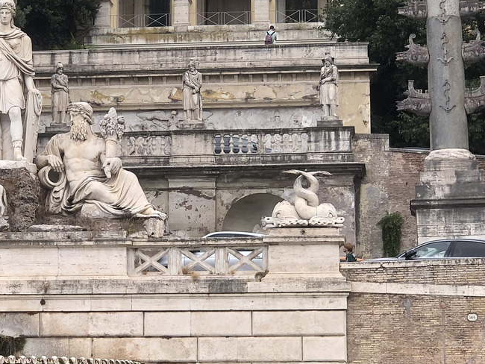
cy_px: 139
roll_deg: +0.5
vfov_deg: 11.6
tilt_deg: +9.9
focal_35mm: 128
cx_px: 140
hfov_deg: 15.3
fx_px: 1794
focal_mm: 6
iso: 16
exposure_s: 1/395
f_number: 2.4
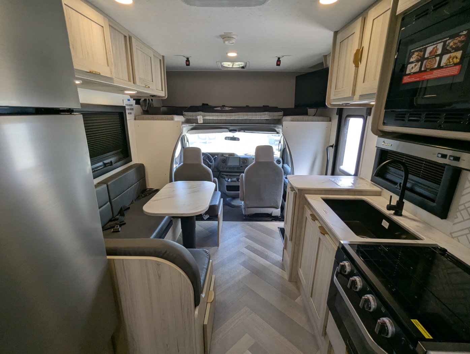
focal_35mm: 16
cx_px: 235
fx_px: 218
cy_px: 177
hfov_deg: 94.4
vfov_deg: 78.2
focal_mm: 2.35
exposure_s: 1/135
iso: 169
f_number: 2.2
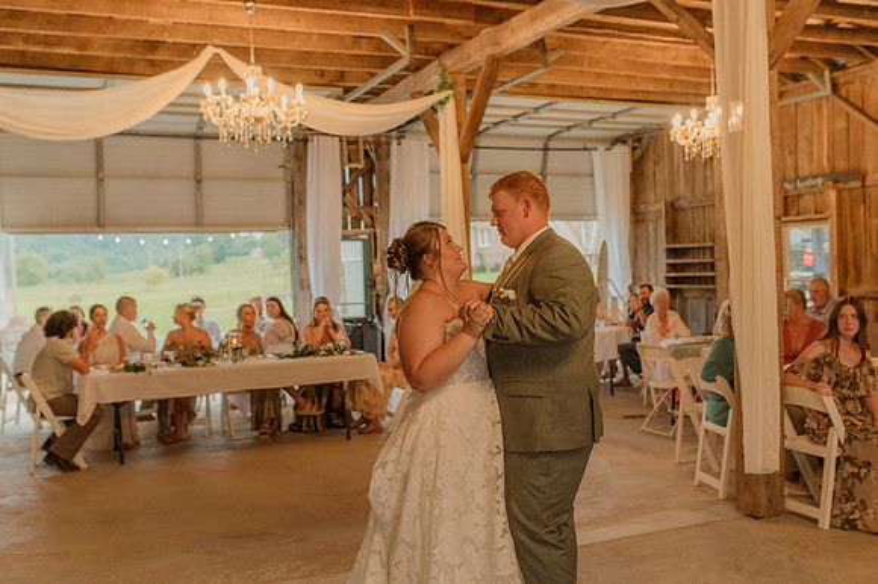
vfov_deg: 35.5
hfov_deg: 51.4
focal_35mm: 37
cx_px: 439
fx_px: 913
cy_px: 292
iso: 640
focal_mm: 35
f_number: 2.5
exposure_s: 1/200
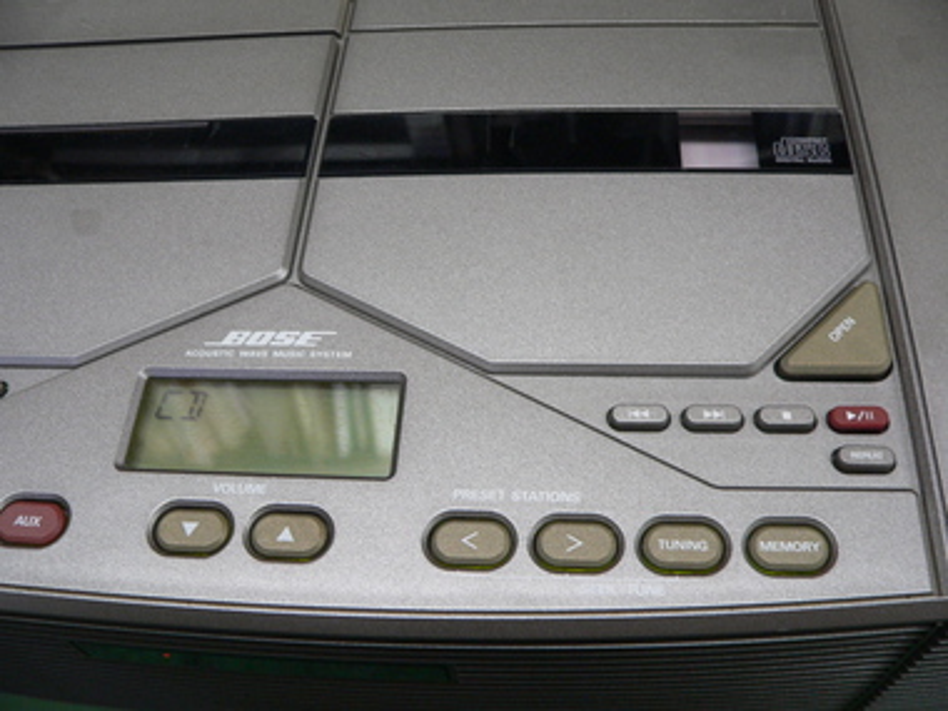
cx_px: 474
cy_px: 356
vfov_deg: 39.7
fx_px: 986
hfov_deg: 51.4
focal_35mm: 36
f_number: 2.8
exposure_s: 1/30
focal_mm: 6
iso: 200
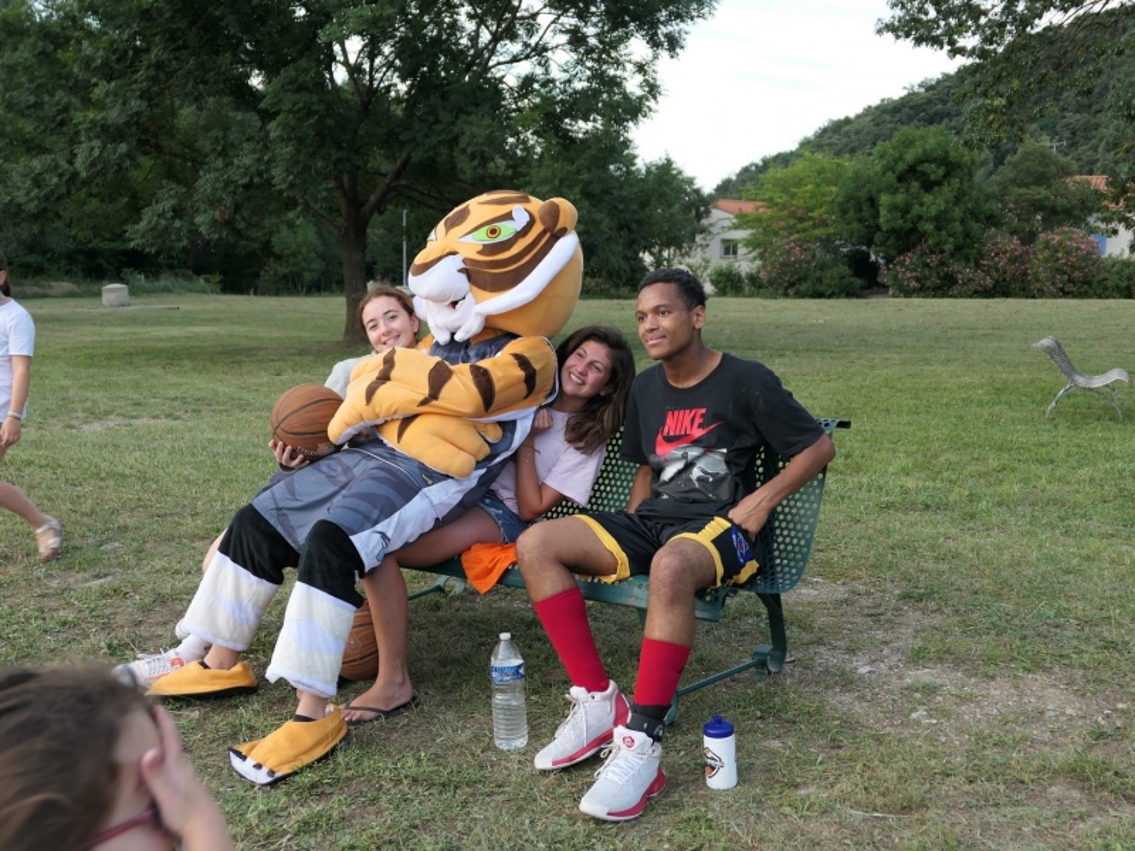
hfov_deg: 44.8
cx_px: 568
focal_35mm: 42
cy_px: 426
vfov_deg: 34.3
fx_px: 1377
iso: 125
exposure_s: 1/125
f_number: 2.8
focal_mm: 14.2
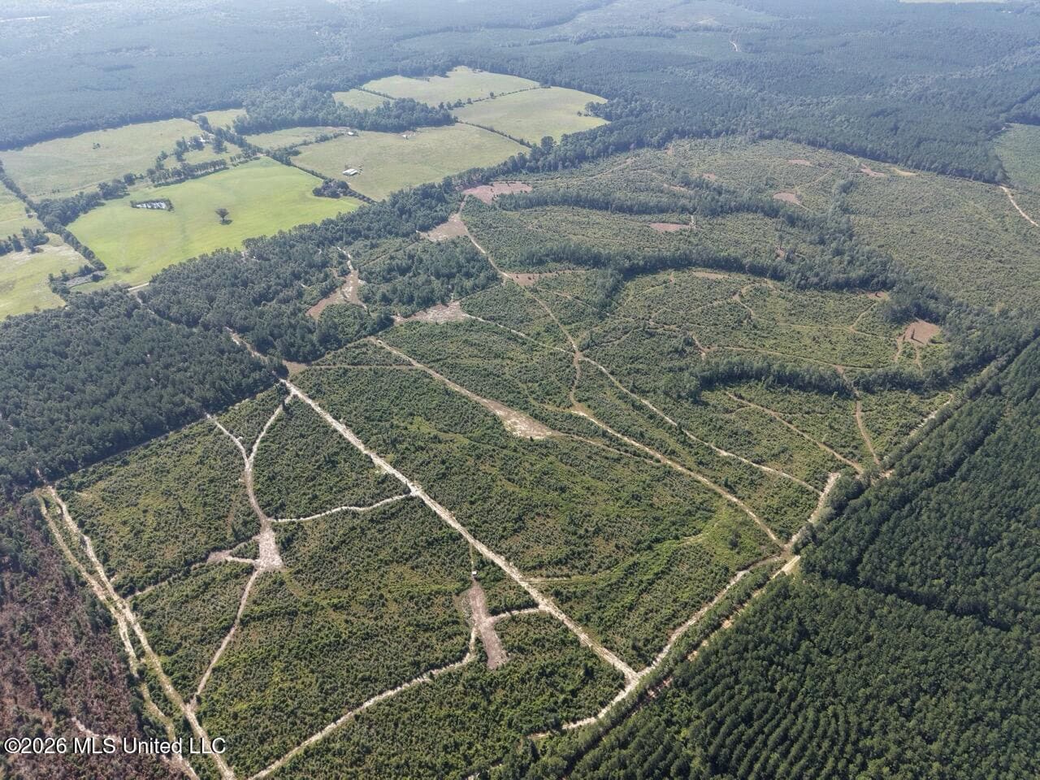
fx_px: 721
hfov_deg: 71.6
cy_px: 390
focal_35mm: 24
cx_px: 520
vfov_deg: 56.8
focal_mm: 8.7
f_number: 1.8
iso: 130
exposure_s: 1/1500
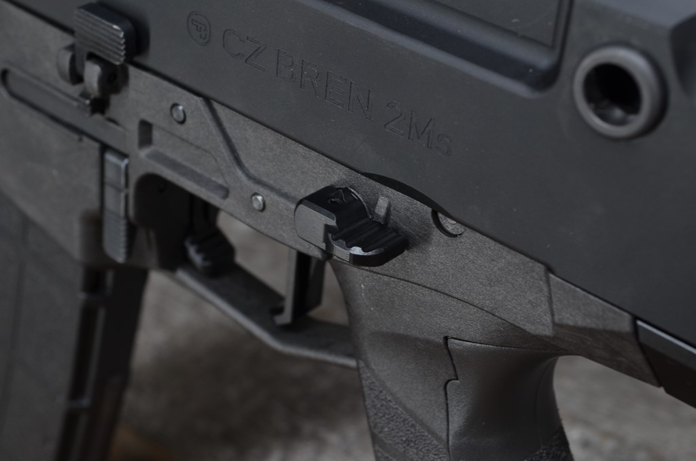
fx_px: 1215
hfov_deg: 32.0
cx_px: 348
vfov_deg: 21.5
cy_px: 230
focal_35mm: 63
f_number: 8
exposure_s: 1/25
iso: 200
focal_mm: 42
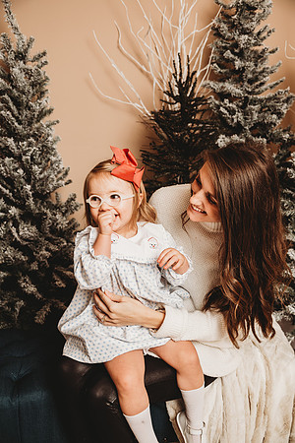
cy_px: 222
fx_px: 418
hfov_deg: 38.9
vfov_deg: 55.8
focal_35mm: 34
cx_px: 148
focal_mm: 34
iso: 100
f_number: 4
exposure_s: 1/160
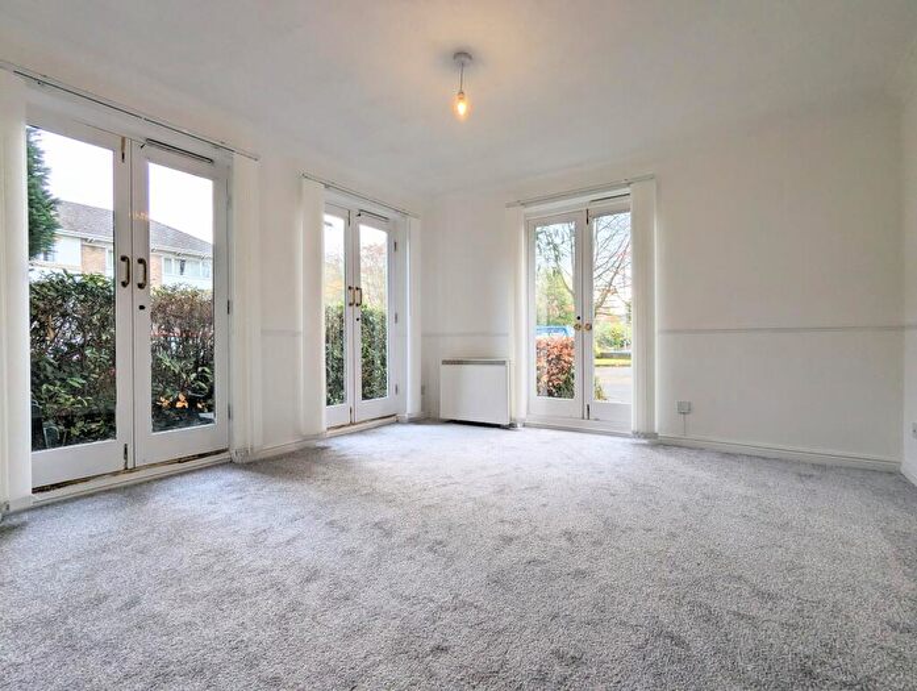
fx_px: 425
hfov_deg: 94.4
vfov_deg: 78.3
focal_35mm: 16
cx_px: 458
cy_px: 346
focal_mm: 2.35
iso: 66
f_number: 2.2
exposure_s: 1/100
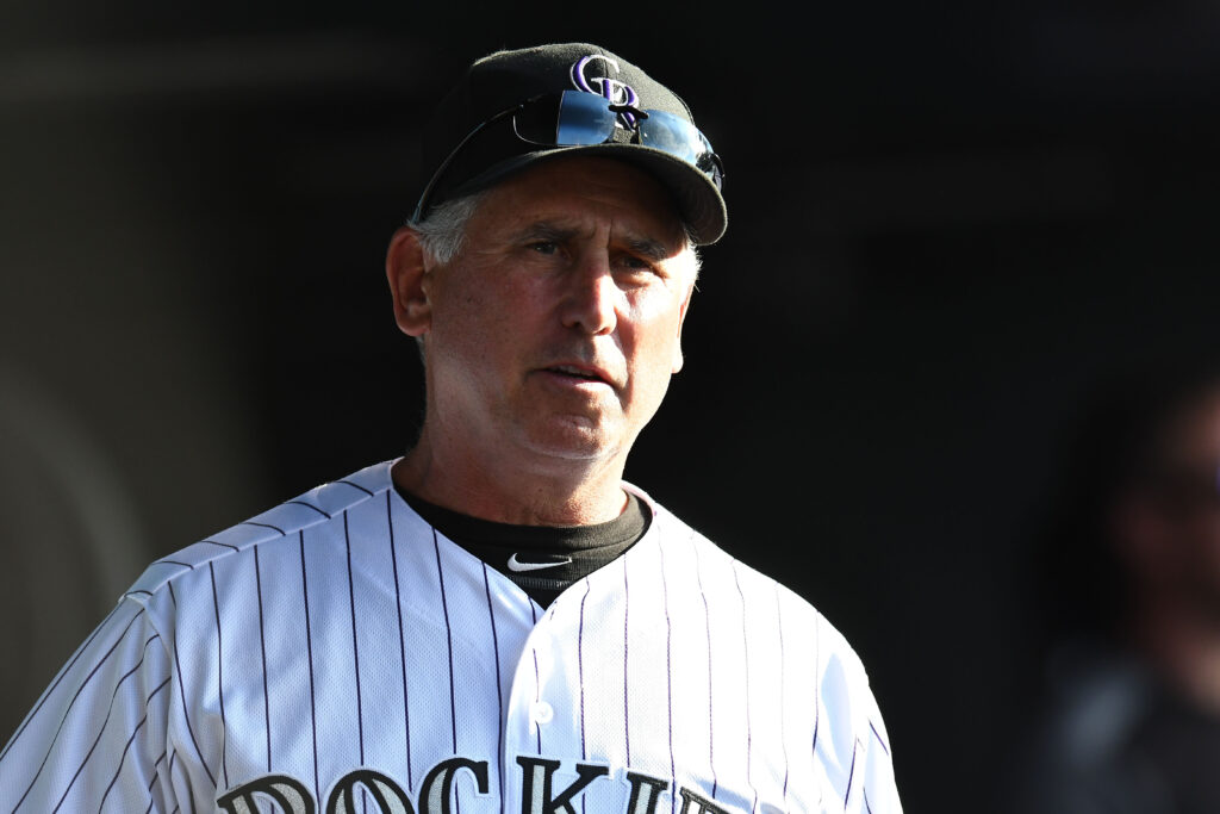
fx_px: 20335
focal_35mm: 600
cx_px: 610
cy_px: 407
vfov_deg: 2.3
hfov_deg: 3.4
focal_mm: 400
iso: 800
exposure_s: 1/2500
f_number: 4
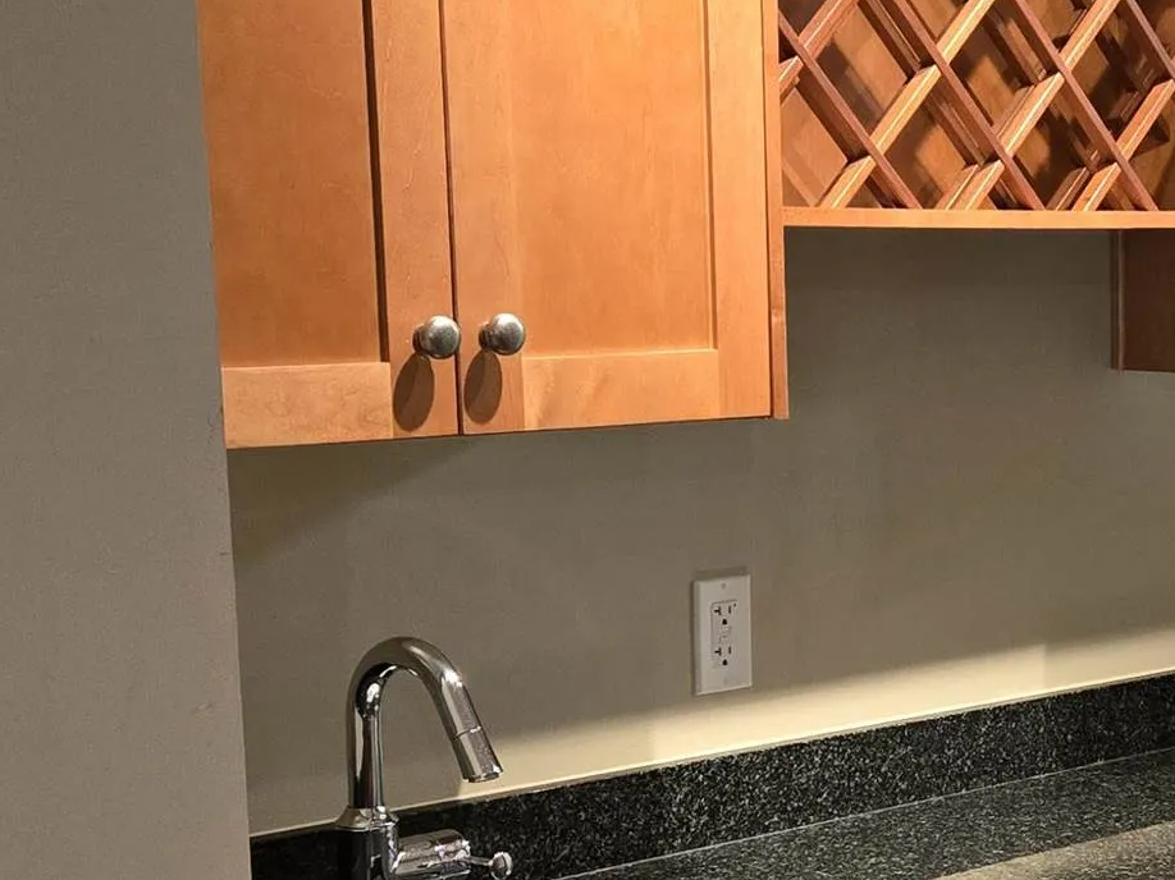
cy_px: 672
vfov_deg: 19.0
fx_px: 2613
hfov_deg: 24.2
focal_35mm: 77
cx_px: 1189
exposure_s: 1/120
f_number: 1.8
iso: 320
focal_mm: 5.4
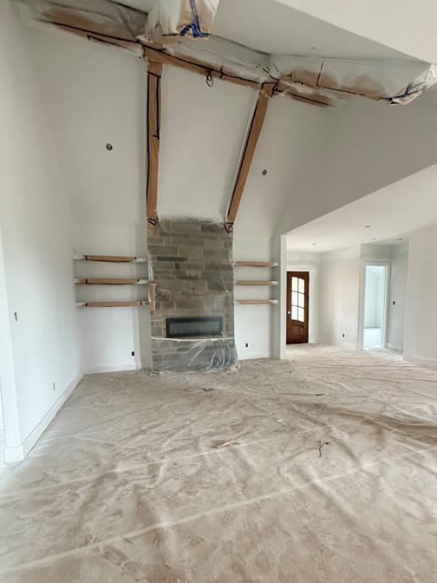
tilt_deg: -4.9
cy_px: 328
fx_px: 269
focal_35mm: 16
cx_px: 231
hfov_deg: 78.0
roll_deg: -0.4
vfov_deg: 94.0
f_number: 2.2
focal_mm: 2.22
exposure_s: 1/60
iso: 500
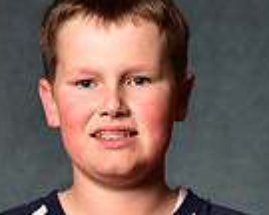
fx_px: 2245
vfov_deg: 5.4
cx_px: 107
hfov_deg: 6.9
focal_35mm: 282
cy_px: 348
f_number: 5
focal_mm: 70
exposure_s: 1/200
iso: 100
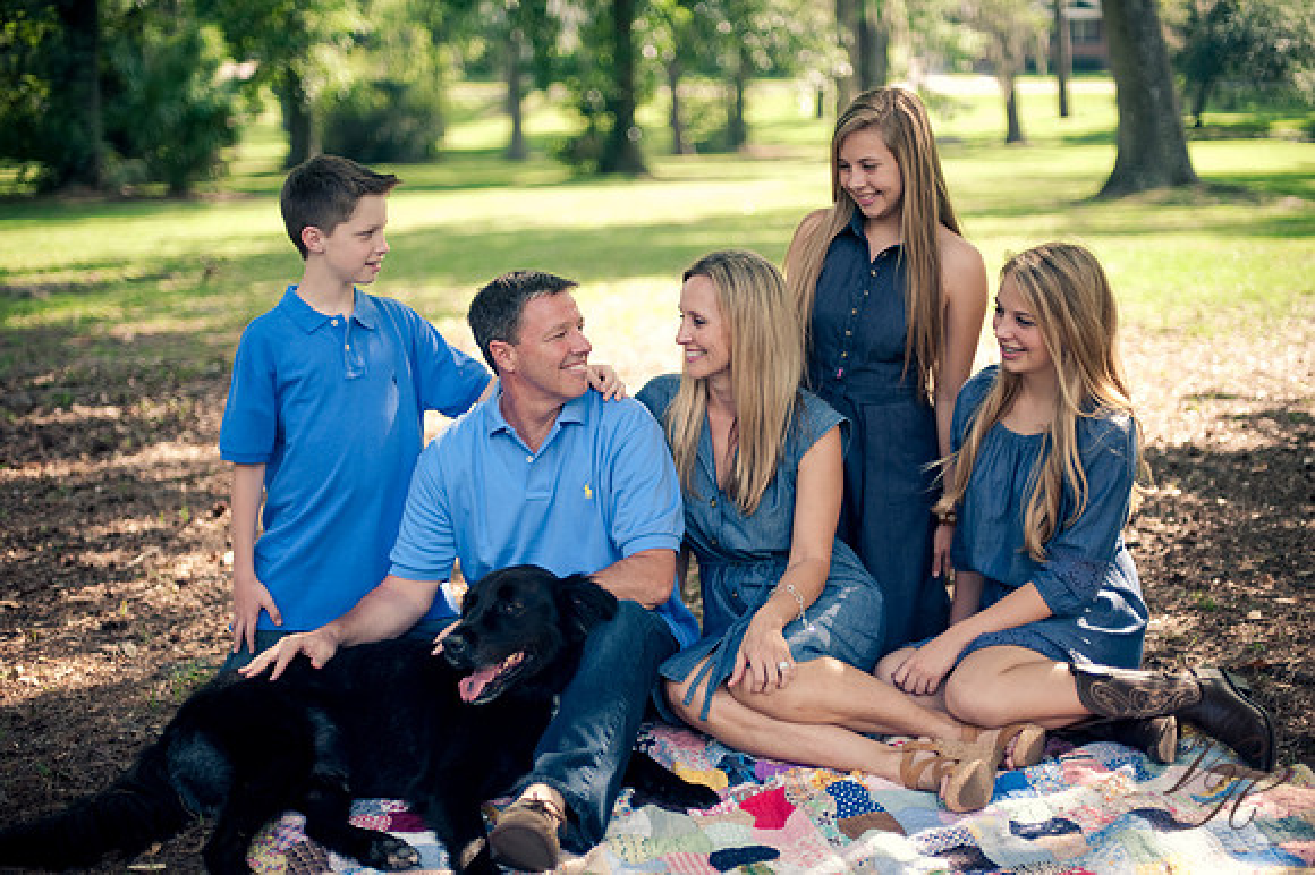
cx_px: 658
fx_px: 1825
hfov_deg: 39.6
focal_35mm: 50
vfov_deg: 27.0
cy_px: 438
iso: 200
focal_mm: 50
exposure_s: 1/1000
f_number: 1.8
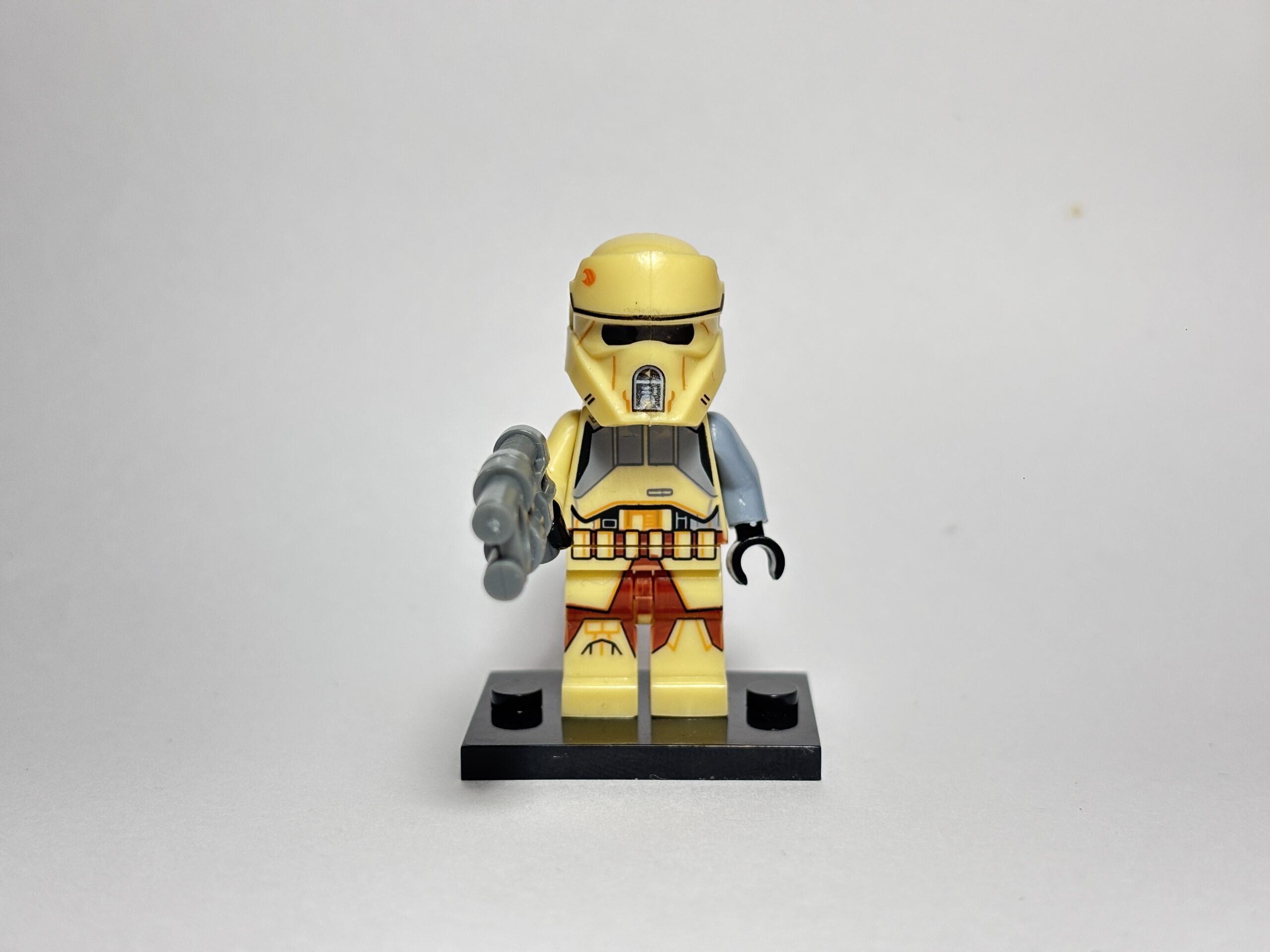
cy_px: 476
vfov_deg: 28.0
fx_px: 1908
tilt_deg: -6.9
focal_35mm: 52
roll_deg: +0.9
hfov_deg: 36.8
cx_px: 635
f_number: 1.6
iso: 32
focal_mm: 5.96
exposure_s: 1/100
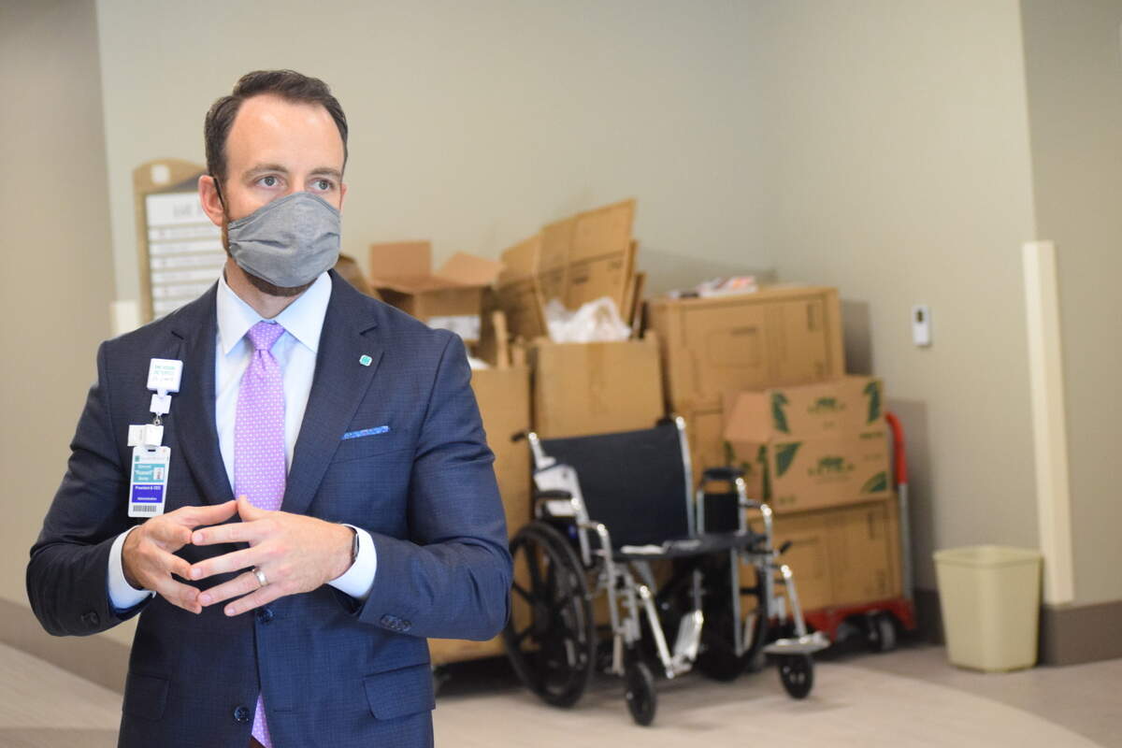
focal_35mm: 82
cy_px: 374
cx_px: 561
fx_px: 2571
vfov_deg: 16.6
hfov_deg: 24.6
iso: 3200
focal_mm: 55
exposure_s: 1/200
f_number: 4
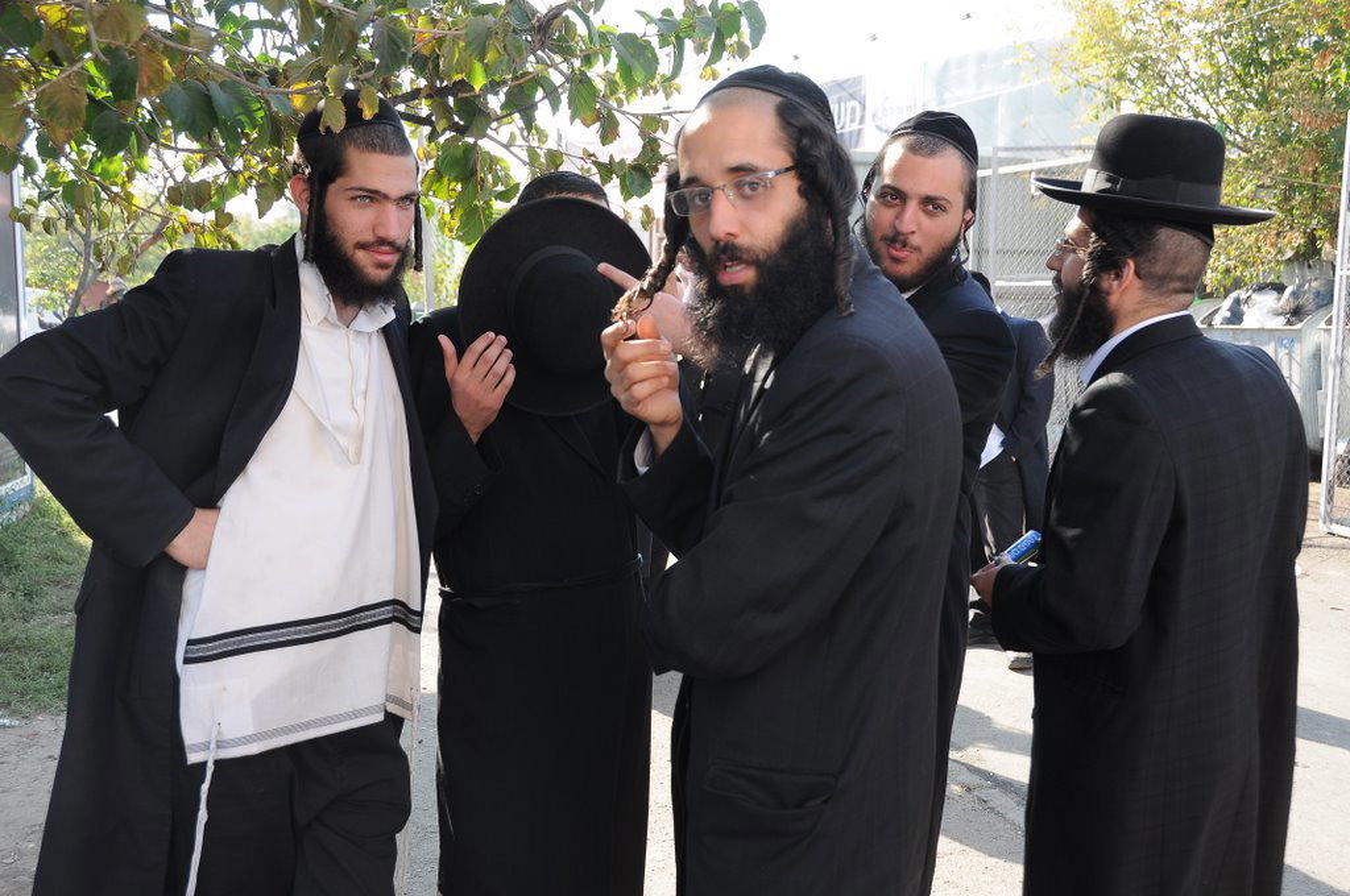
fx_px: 1573
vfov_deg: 31.8
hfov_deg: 46.5
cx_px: 675
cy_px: 448
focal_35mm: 42
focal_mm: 28
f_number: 5.6
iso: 250
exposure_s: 1/200
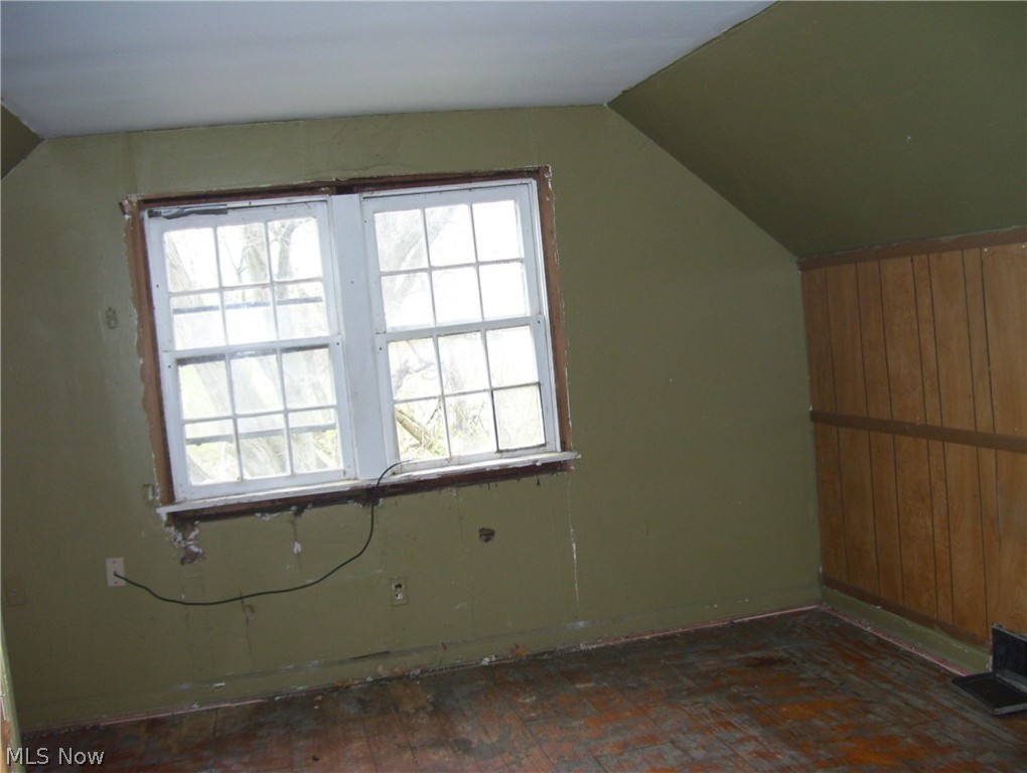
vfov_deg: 39.7
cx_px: 514
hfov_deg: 51.3
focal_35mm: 36
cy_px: 386
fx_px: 1070
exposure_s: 1/60
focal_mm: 6
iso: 125
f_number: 2.7
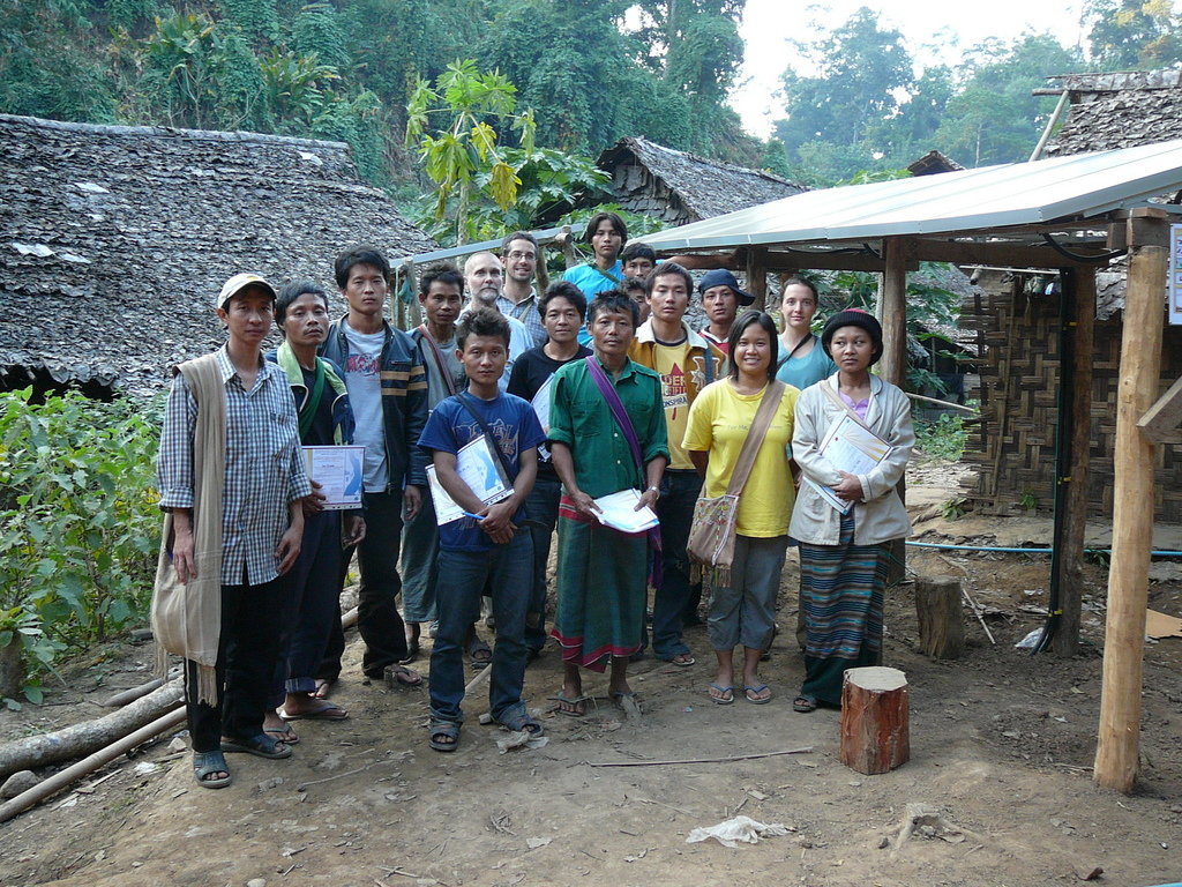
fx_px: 1195
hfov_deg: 52.6
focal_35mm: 35
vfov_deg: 40.7
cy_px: 444
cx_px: 591
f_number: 2.8
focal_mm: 5.2
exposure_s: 1/60
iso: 100
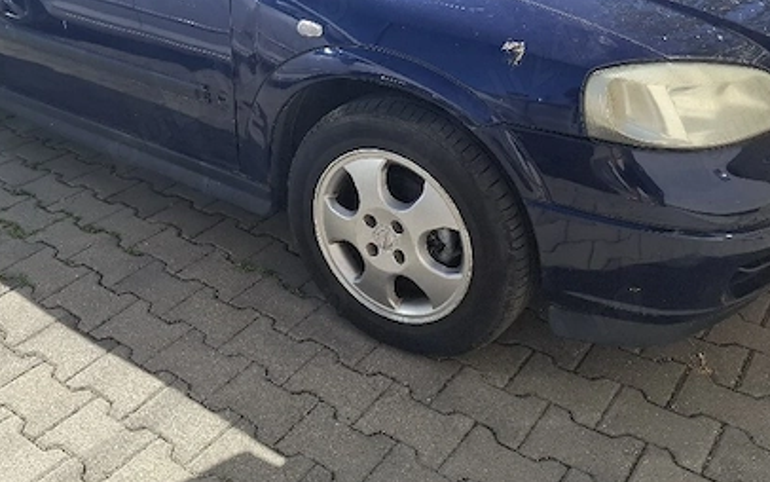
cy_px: 87
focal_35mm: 36
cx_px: 302
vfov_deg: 34.2
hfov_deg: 53.5
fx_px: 756
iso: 50
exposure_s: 1/2000
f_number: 1.8
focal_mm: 5.54
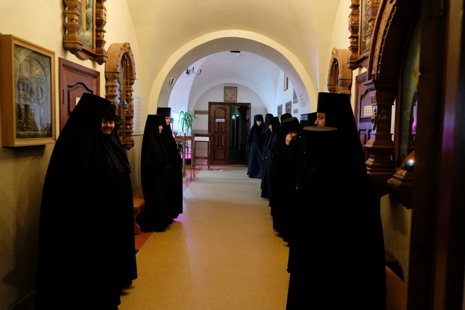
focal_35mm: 31
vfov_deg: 42.3
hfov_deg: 60.3
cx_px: 232
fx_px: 400
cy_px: 155
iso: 6400
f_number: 3.2
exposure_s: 1/52
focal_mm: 20.5
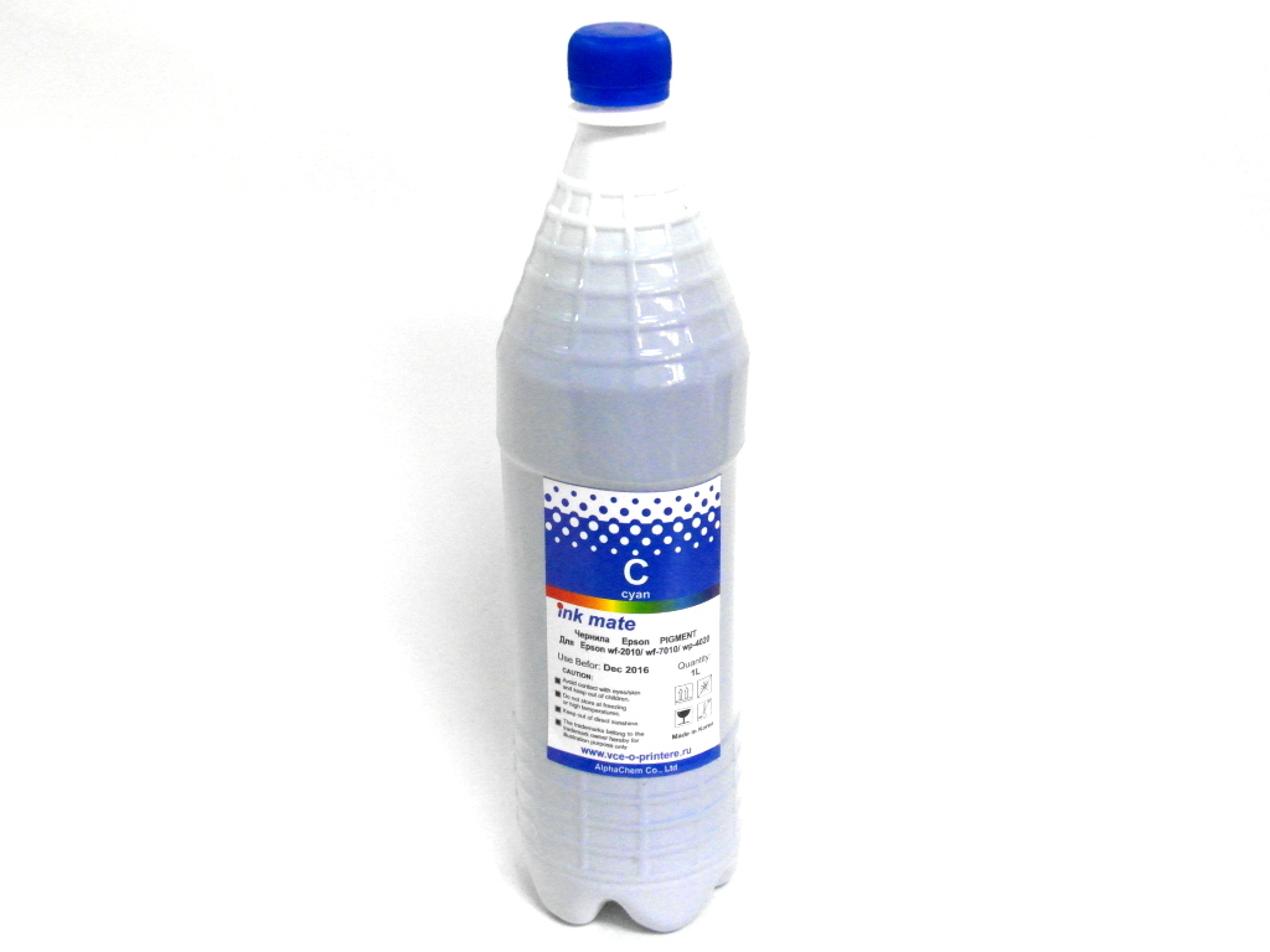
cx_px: 635
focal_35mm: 53
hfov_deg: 36.2
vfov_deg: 27.5
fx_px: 1944
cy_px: 476
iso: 480
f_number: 3.8
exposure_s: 1/45
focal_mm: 8.7
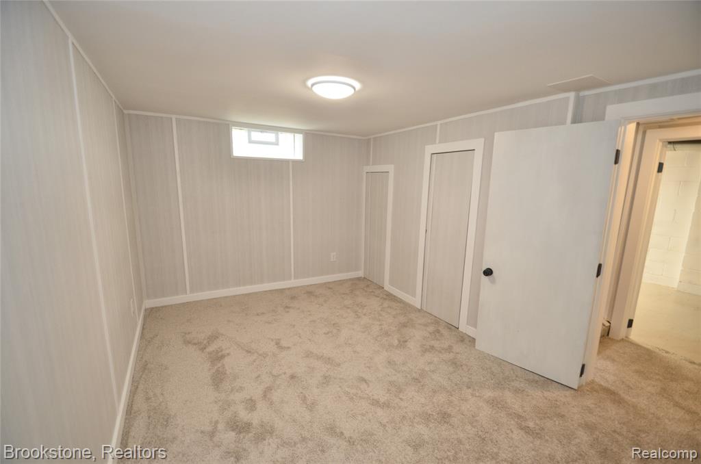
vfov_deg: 77.1
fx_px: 291
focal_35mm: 15
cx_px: 350
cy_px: 232
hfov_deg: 100.5
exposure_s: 1/60
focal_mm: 10
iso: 560
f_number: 4
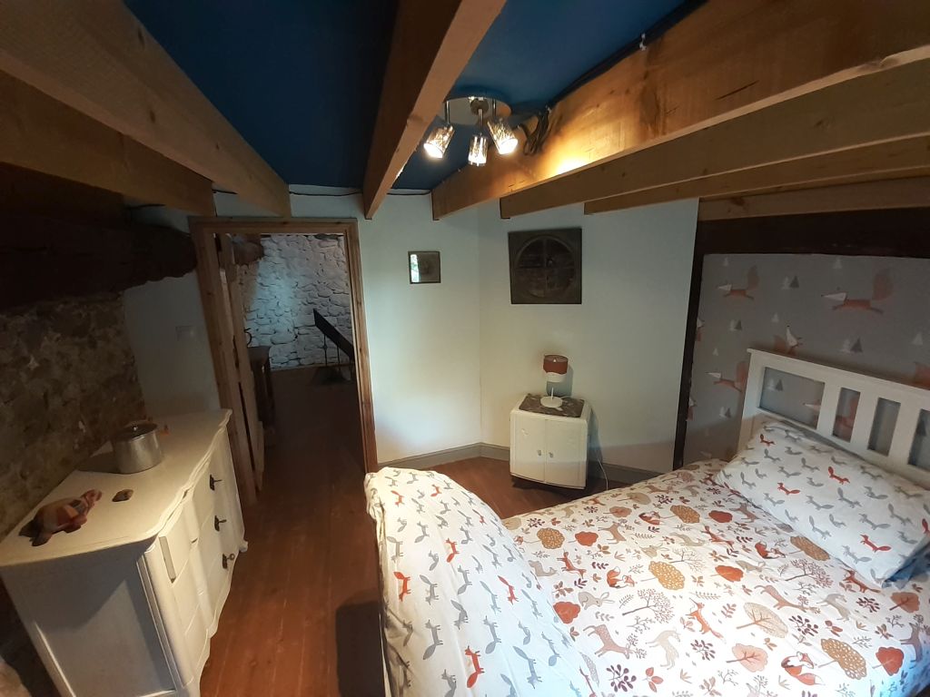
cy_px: 348
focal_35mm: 13
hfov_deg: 106.2
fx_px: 349
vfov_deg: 89.9
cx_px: 465
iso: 200
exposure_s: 1/25
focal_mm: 1.13
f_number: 2.2
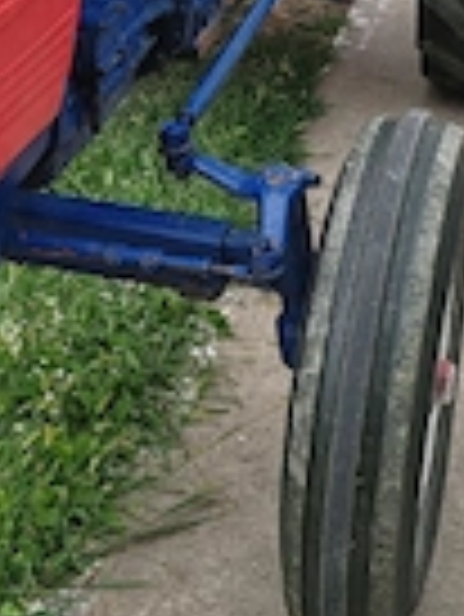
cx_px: 117
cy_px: 22
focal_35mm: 79
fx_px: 1410
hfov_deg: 18.6
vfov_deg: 23.8
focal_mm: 6.12
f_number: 1.9
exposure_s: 1/210
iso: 50
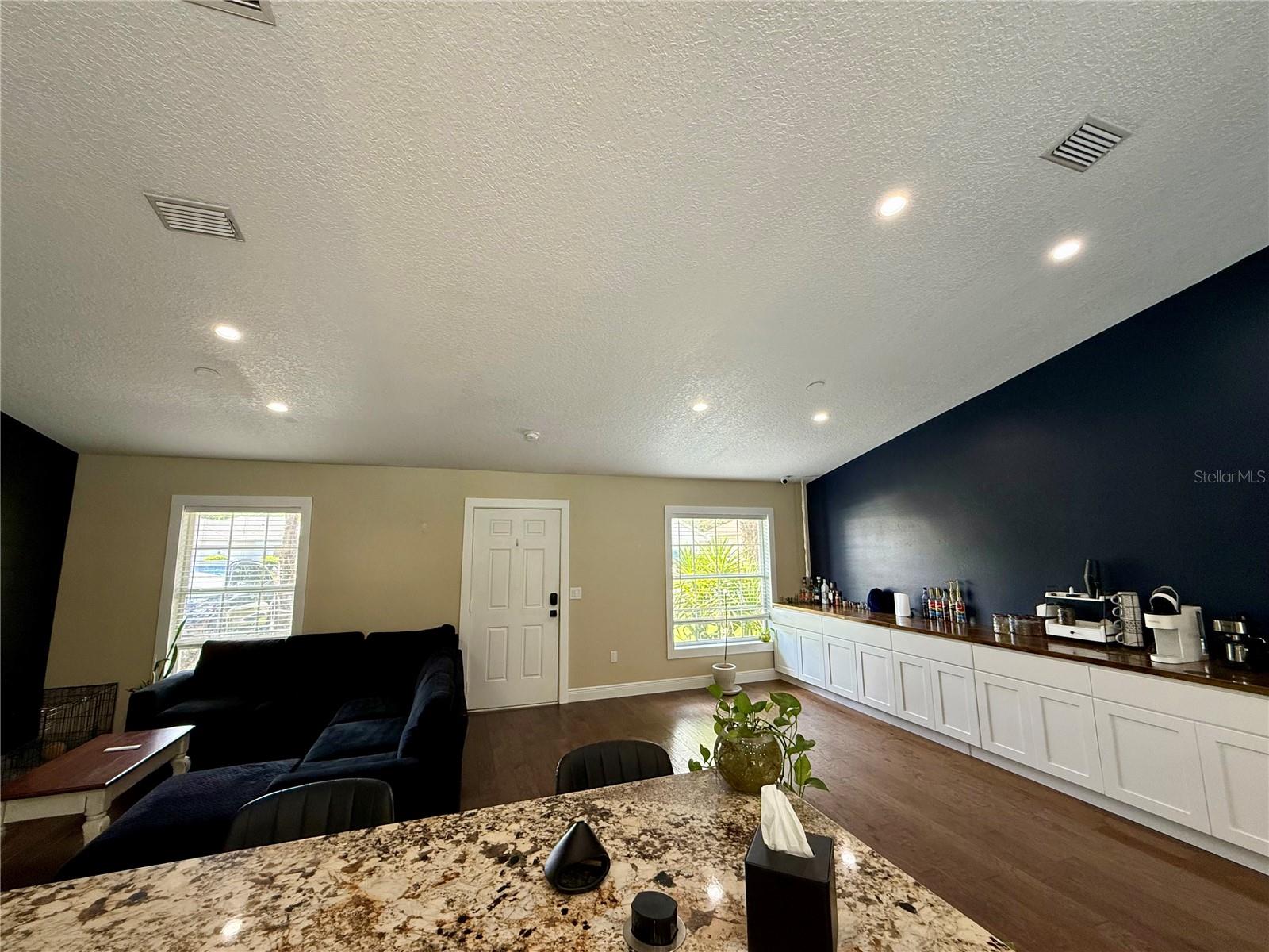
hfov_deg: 102.1
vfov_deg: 85.7
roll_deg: +0.3
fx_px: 513
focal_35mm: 14
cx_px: 634
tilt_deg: +7.2
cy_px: 476
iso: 200
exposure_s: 1/120
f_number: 2.2
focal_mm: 2.22
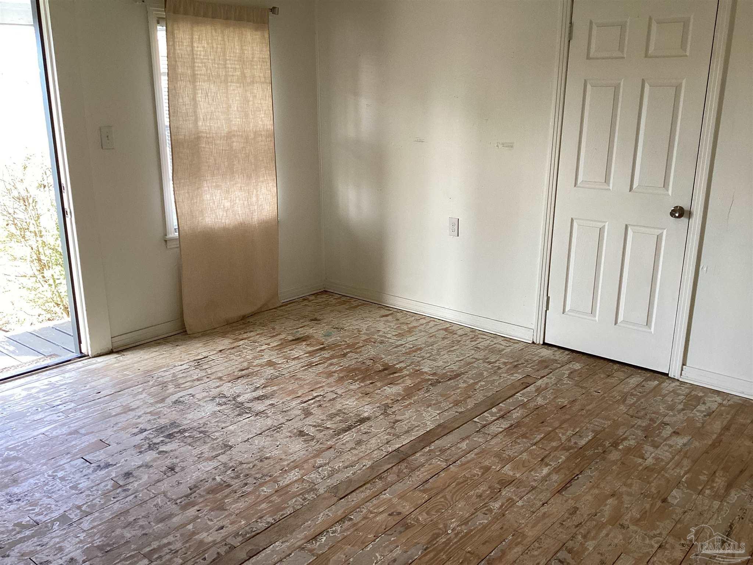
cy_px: 282
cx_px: 376
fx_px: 674
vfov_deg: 45.4
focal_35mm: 31
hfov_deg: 58.4
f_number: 2.4
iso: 100
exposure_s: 1/120
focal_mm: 3.3
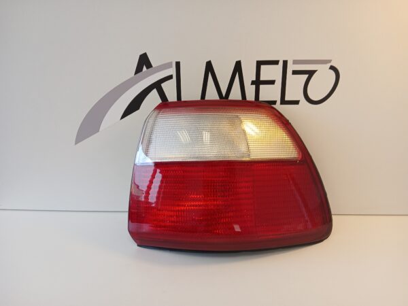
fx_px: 306
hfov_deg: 67.3
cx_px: 204
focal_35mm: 26
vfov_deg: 53.1
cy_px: 153
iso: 50
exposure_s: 1/50
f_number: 1.8
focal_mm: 3.98
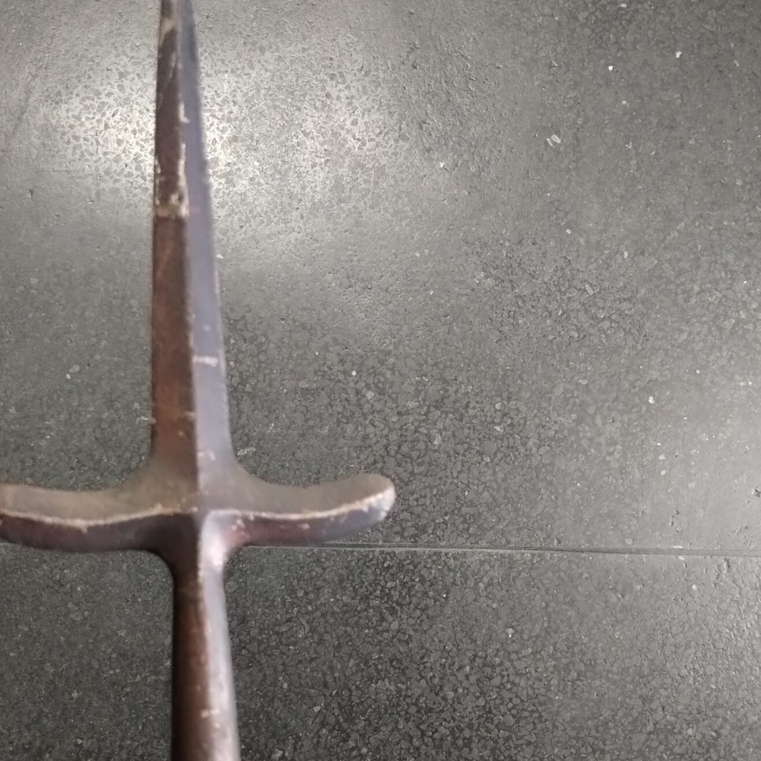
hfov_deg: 35.1
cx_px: 275
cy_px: 450
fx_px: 1194
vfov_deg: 35.3
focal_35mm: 48
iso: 1447
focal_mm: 4.27
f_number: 1.8
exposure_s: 1/24
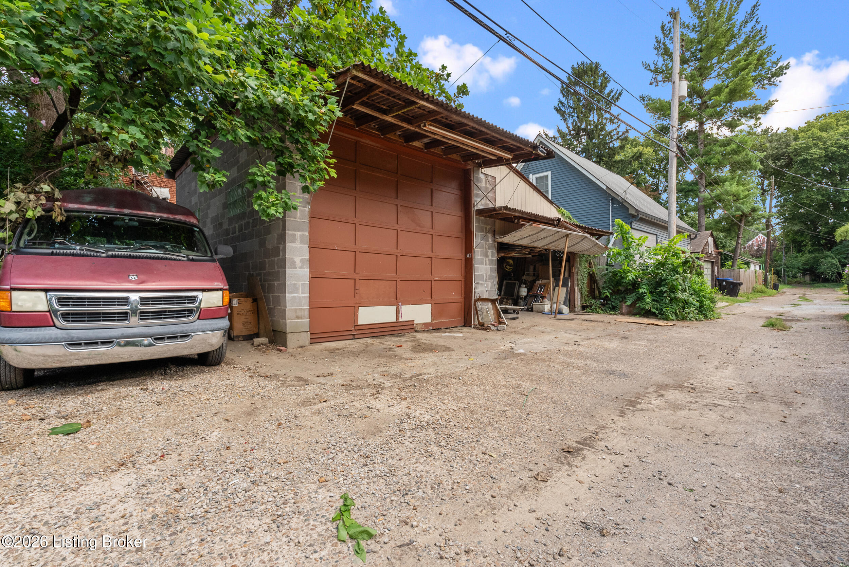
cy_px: 284
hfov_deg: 96.7
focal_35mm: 16
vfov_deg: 73.8
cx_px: 424
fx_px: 378
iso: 400
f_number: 11
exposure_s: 1/125
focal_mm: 16
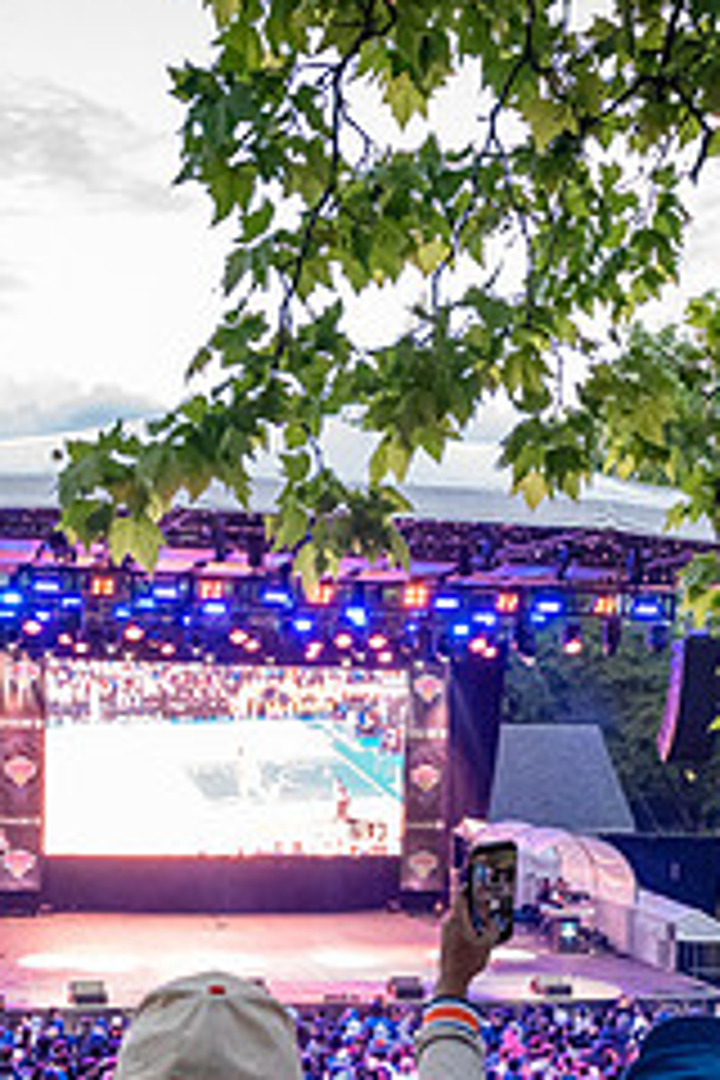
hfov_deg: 23.4
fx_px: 1740
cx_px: 418
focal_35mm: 58
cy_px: 803
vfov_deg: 33.8
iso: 6400
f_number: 4
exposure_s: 1/320
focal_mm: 24
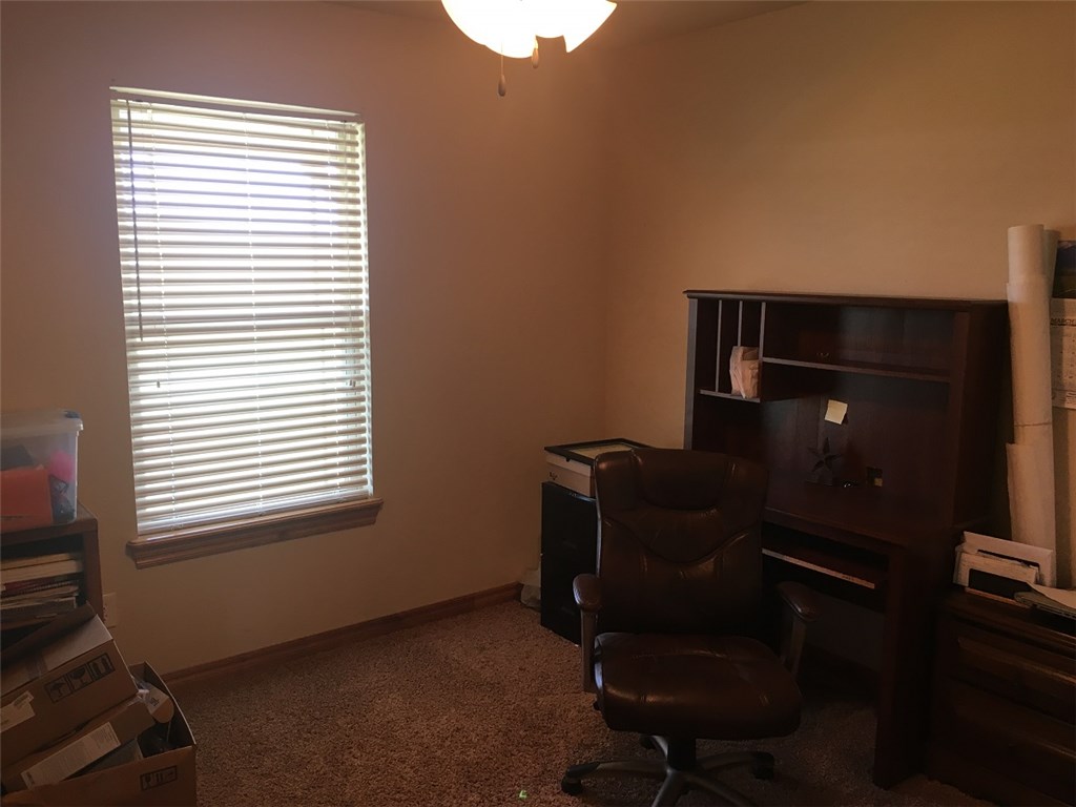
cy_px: 404
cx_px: 538
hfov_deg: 61.7
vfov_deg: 48.2
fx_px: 901
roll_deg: -0.2
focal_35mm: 29
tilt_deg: -9.9
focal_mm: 4.15
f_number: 2.2
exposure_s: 1/30
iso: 50
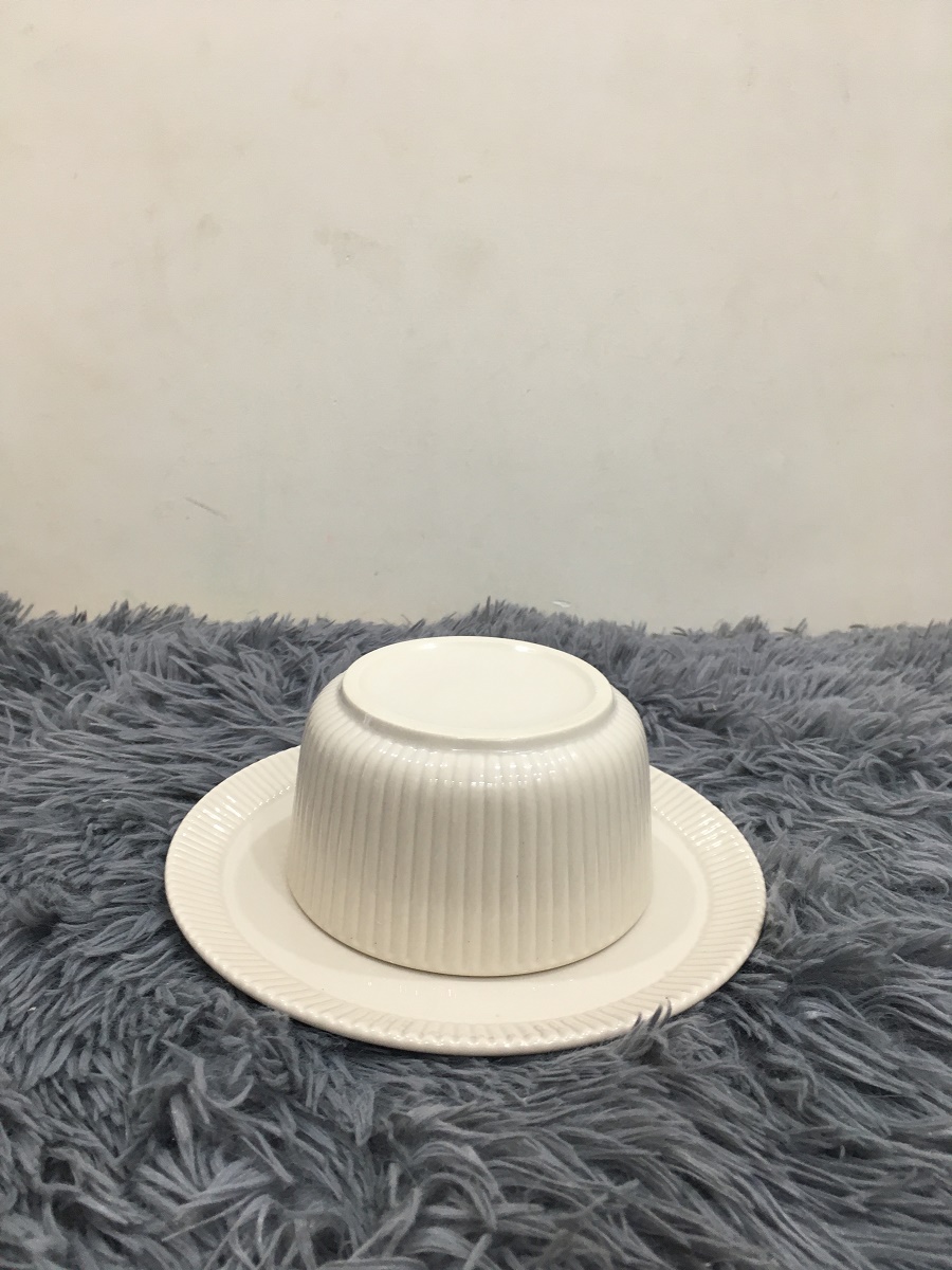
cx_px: 476
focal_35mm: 29
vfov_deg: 61.7
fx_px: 1063
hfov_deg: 48.2
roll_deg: -1.5
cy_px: 635
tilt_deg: -17.8
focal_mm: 4.15
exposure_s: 1/33
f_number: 2.2
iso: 80
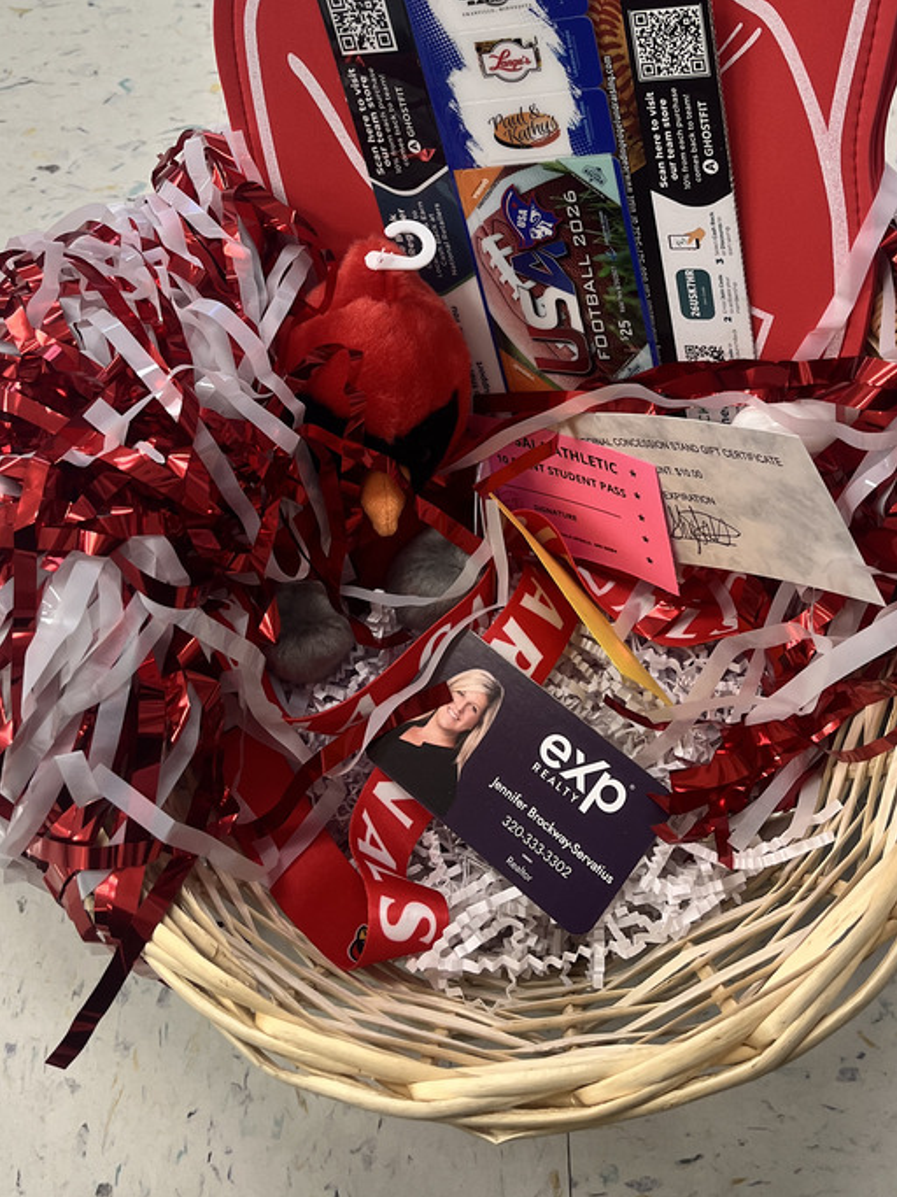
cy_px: 305
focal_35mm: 39
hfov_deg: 36.8
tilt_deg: -65.5
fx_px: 1348
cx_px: 491
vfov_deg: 46.2
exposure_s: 1/120
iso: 100
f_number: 1.6
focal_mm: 5.1
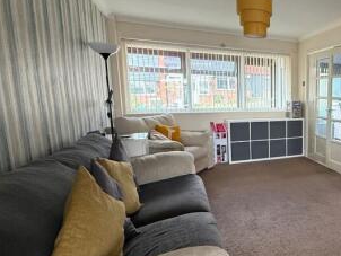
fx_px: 266
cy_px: 133
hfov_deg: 55.9
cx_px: 311
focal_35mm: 27
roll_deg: -1.2
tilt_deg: -8.6
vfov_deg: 51.4
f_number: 2.2
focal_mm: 2.22
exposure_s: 1/99
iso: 320
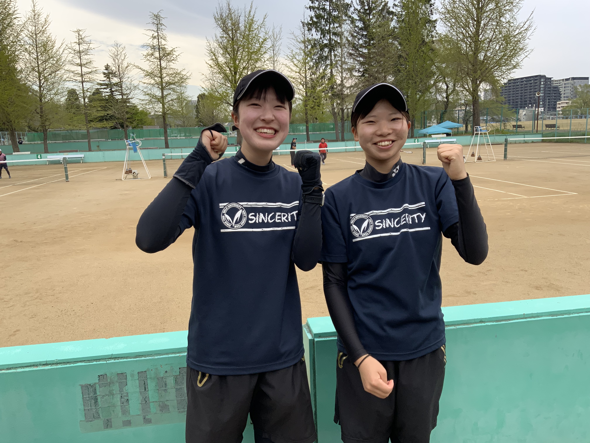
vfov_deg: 48.2
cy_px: 222
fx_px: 494
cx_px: 295
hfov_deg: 61.7
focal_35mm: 29
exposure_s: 1/365
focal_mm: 3
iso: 16
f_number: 1.8
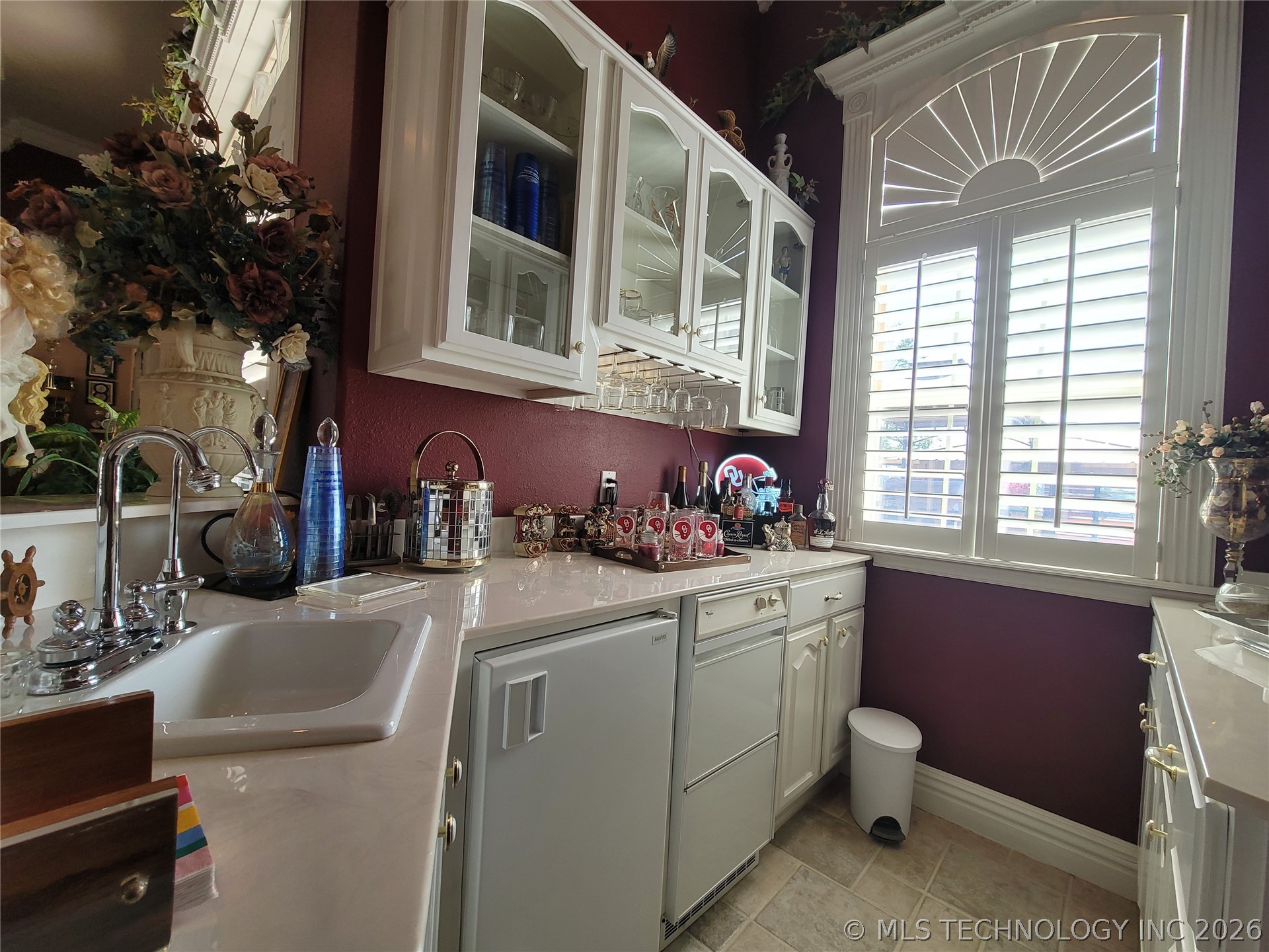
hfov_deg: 106.2
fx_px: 477
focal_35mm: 13
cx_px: 634
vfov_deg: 89.9
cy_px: 476
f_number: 2.2
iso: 80
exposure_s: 1/120
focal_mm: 2.2
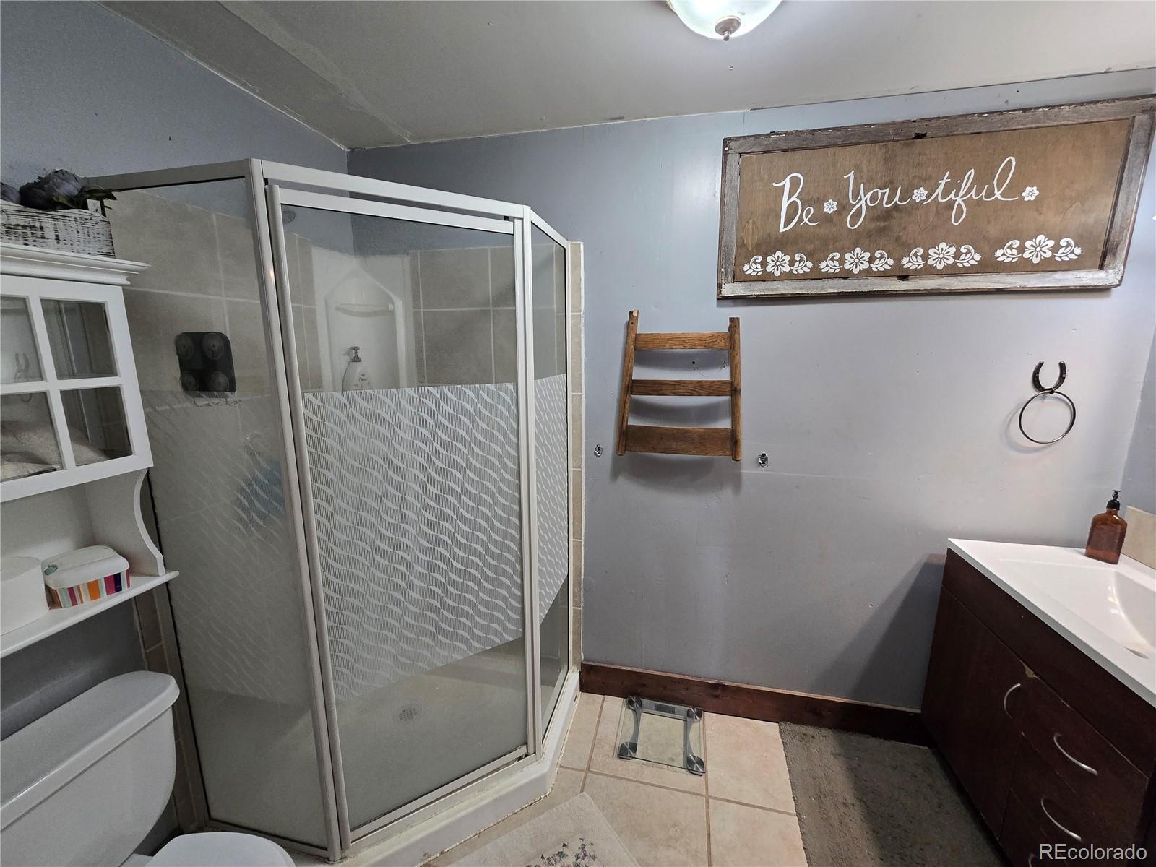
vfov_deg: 89.9
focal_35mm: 13
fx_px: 434
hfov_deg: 106.2
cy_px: 434
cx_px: 578
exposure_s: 1/60
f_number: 2.2
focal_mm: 2.2
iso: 200
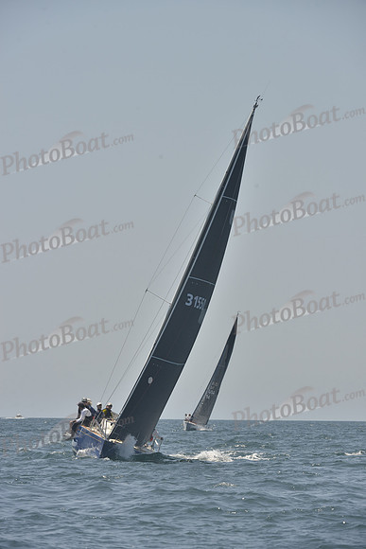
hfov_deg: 5.7
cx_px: 183
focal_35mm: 240
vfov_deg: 8.6
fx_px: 3658
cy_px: 274
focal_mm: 240
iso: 280
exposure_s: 1/800
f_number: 10
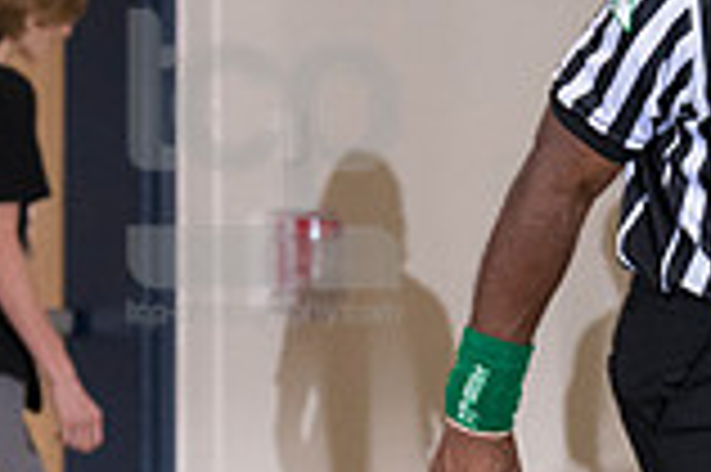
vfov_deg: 1.9
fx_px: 14146
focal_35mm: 717
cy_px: 787
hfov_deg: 2.9
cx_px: -374
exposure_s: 1/250
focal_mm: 130
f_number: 5.6
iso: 2000
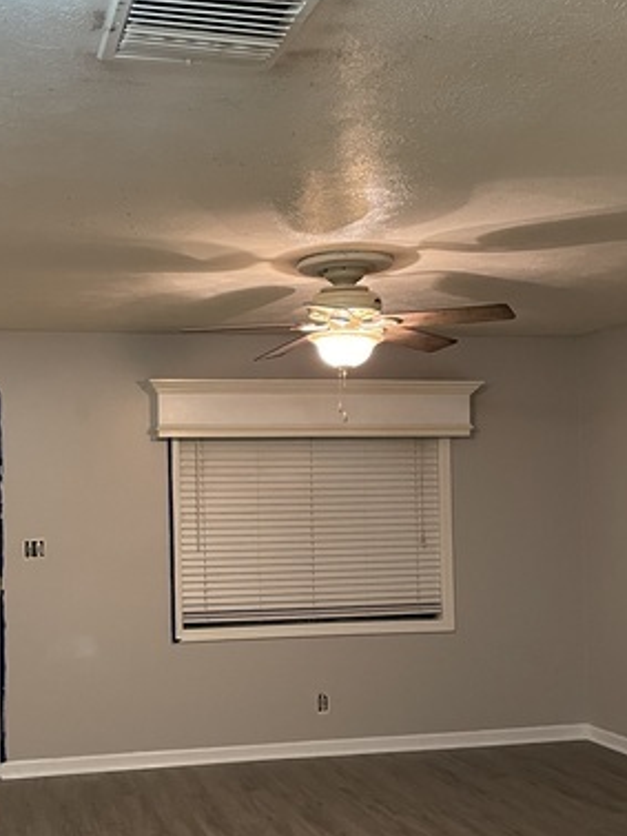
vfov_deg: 41.0
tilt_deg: +0.7
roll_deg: +0.7
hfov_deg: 31.3
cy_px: 513
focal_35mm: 46
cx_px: 208
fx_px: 1110
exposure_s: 1/60
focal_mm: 4.2
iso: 500
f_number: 1.6
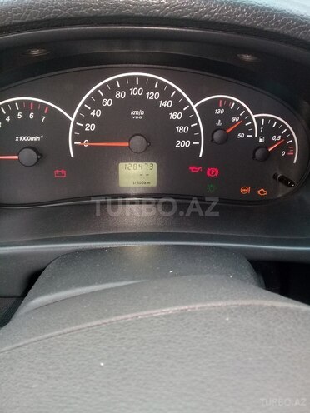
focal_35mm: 31
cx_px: 155
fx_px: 370
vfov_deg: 58.4
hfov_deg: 45.4
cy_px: 206
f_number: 2.2
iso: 80
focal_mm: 3.3
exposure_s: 1/50
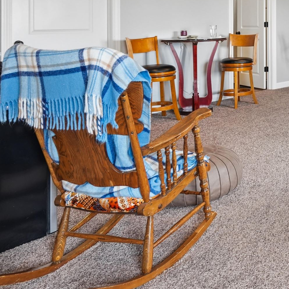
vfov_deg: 37.0
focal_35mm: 42
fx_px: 397
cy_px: 20
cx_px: 367
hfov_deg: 31.6
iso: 800
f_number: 10
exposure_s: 1/20
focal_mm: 16
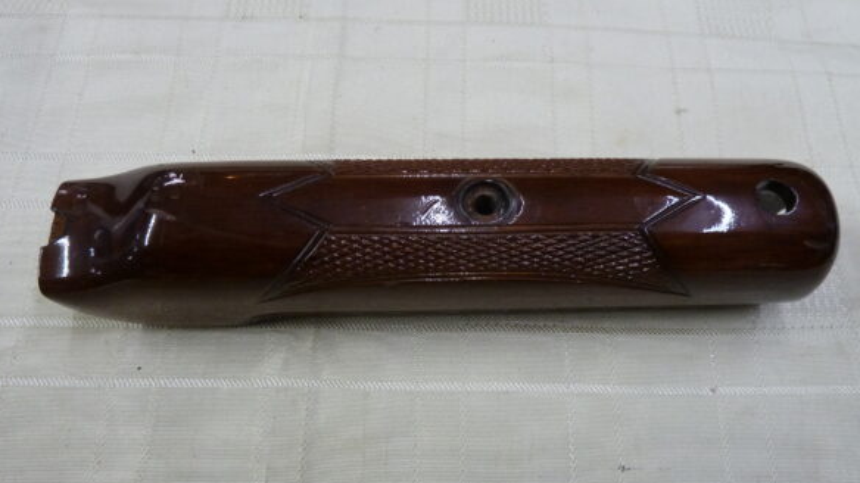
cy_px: 295
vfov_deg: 41.2
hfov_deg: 67.9
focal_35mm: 28
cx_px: 430
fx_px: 638
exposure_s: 1/30
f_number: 3.3
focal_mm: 4.1
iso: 250
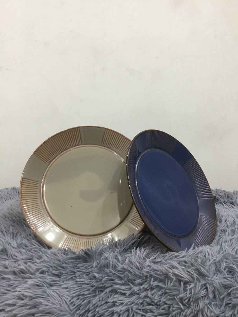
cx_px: 119
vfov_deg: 58.4
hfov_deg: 45.4
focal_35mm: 31
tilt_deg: -13.2
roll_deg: +0.2
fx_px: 284
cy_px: 158
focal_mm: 3.3
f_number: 2.4
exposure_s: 1/33
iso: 100
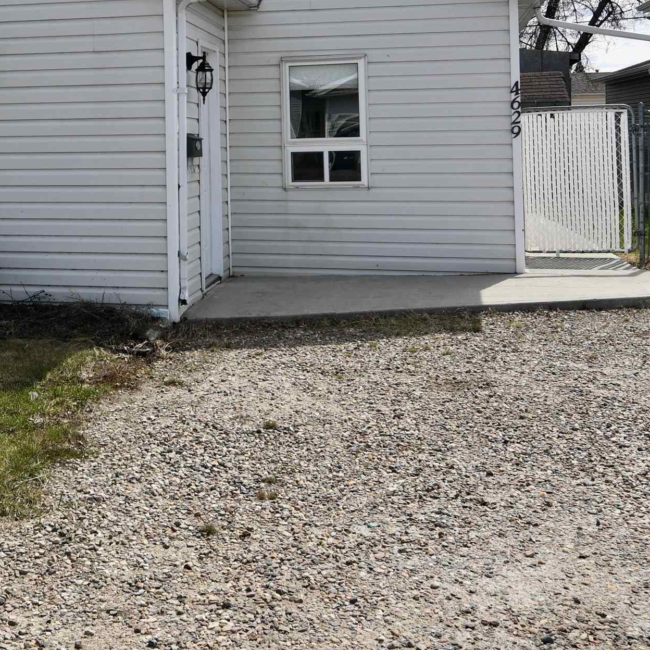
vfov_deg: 35.5
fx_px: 977
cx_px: 119
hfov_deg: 35.5
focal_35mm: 46
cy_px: 121
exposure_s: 1/320
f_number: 9
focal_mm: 15
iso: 100
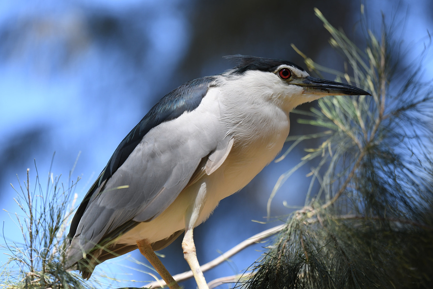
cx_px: 216
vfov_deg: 4.6
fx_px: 3620
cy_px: 145
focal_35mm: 301
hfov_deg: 6.8
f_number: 2.8
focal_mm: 200
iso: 400
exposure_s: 1/2000
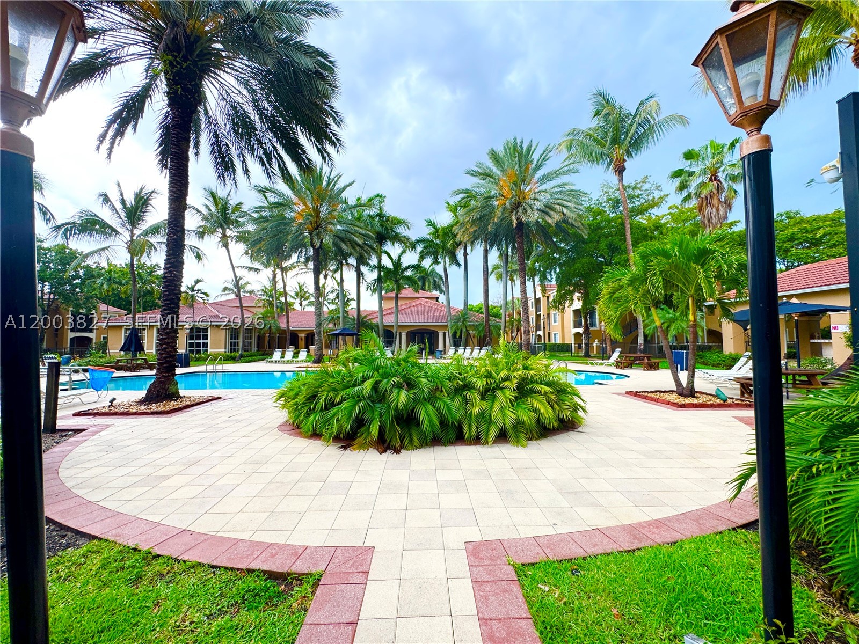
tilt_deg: +2.6
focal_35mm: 14
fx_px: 347
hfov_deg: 102.1
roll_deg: +0.5
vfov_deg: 85.7
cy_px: 322
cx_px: 430
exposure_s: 1/99
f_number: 2.2
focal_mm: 2.22
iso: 64
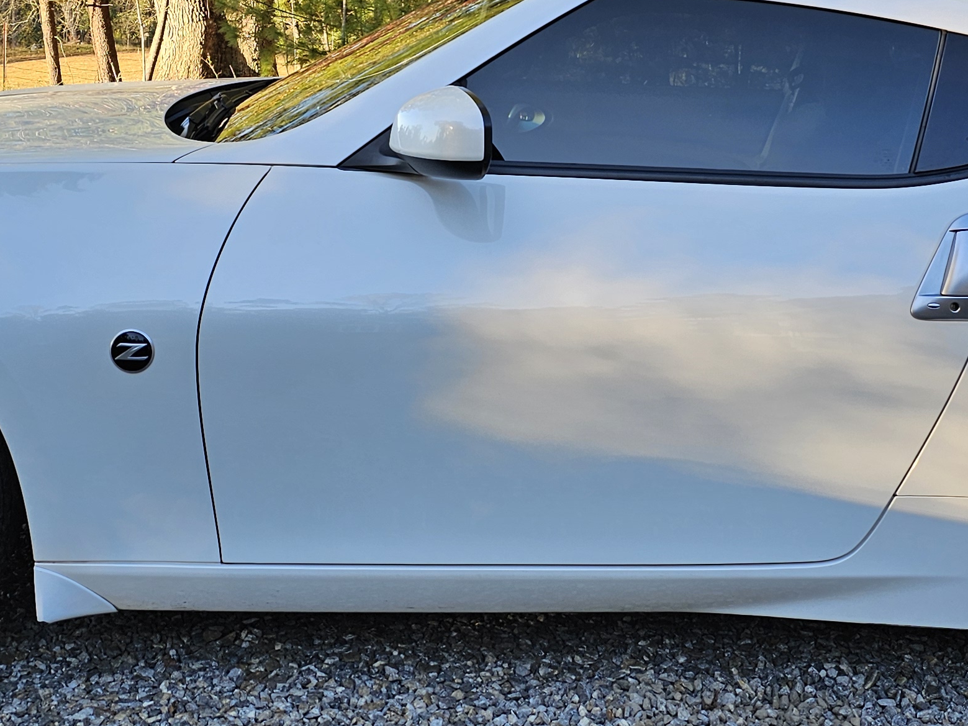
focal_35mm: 59
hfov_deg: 32.6
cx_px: 574
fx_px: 1650
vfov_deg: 24.7
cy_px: 247
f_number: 1.7
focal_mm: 6.3
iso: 16
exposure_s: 1/120
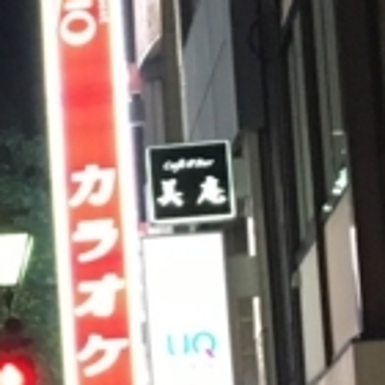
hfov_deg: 8.3
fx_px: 2353
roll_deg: +0.3
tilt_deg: +7.9
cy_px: 344
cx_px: -641
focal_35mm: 187
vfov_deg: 9.3
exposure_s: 1/30
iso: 160
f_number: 2.2
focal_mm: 4.15
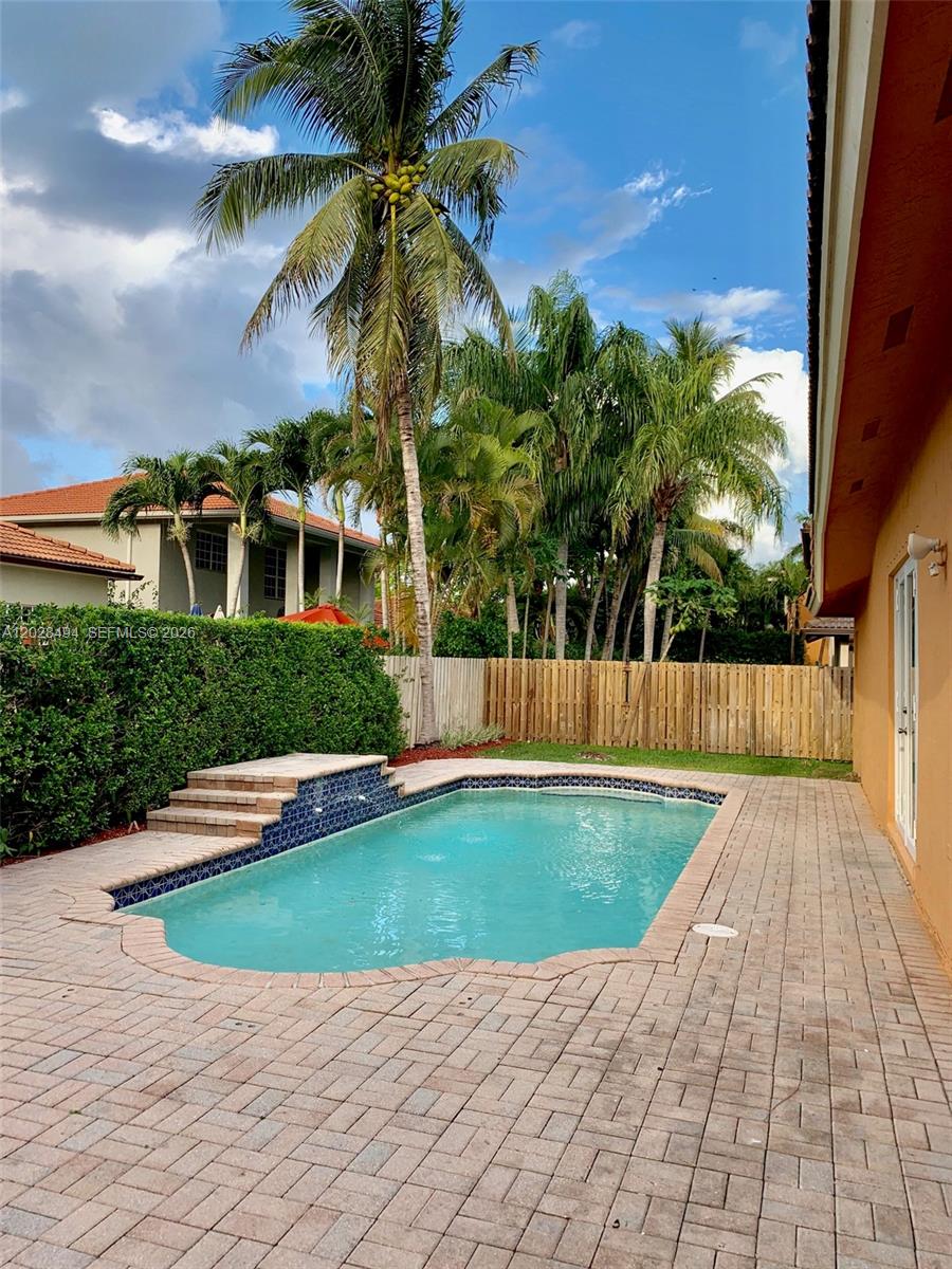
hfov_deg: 53.1
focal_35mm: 26
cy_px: 634
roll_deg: -1.3
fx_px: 953
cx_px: 476
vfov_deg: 67.3
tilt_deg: +3.2
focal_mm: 4.25
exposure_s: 1/431
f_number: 1.8
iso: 25
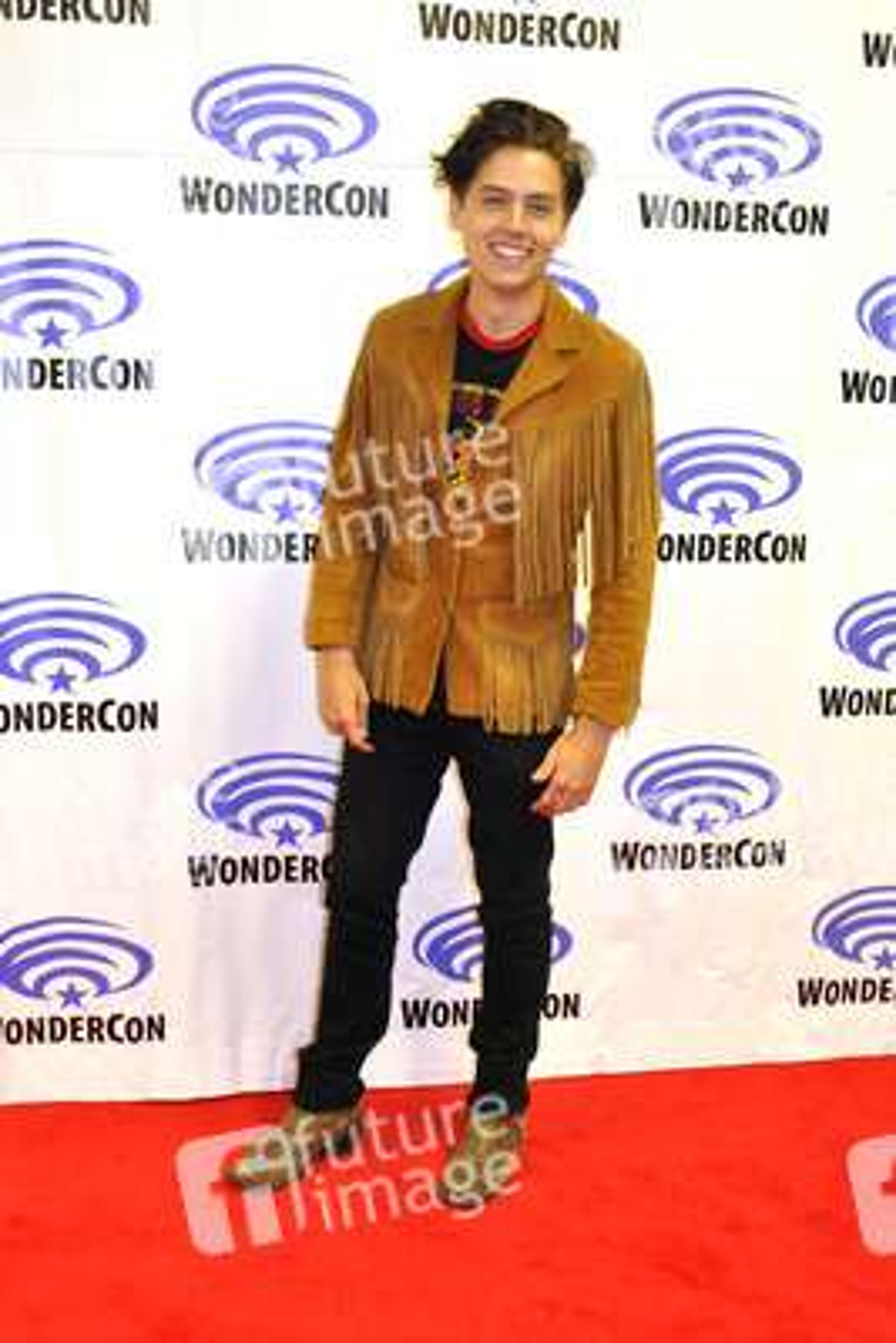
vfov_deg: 53.1
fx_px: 1343
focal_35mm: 36
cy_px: 672
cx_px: 448
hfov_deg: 36.9
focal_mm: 24
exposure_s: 1/60
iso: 1000
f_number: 4.5
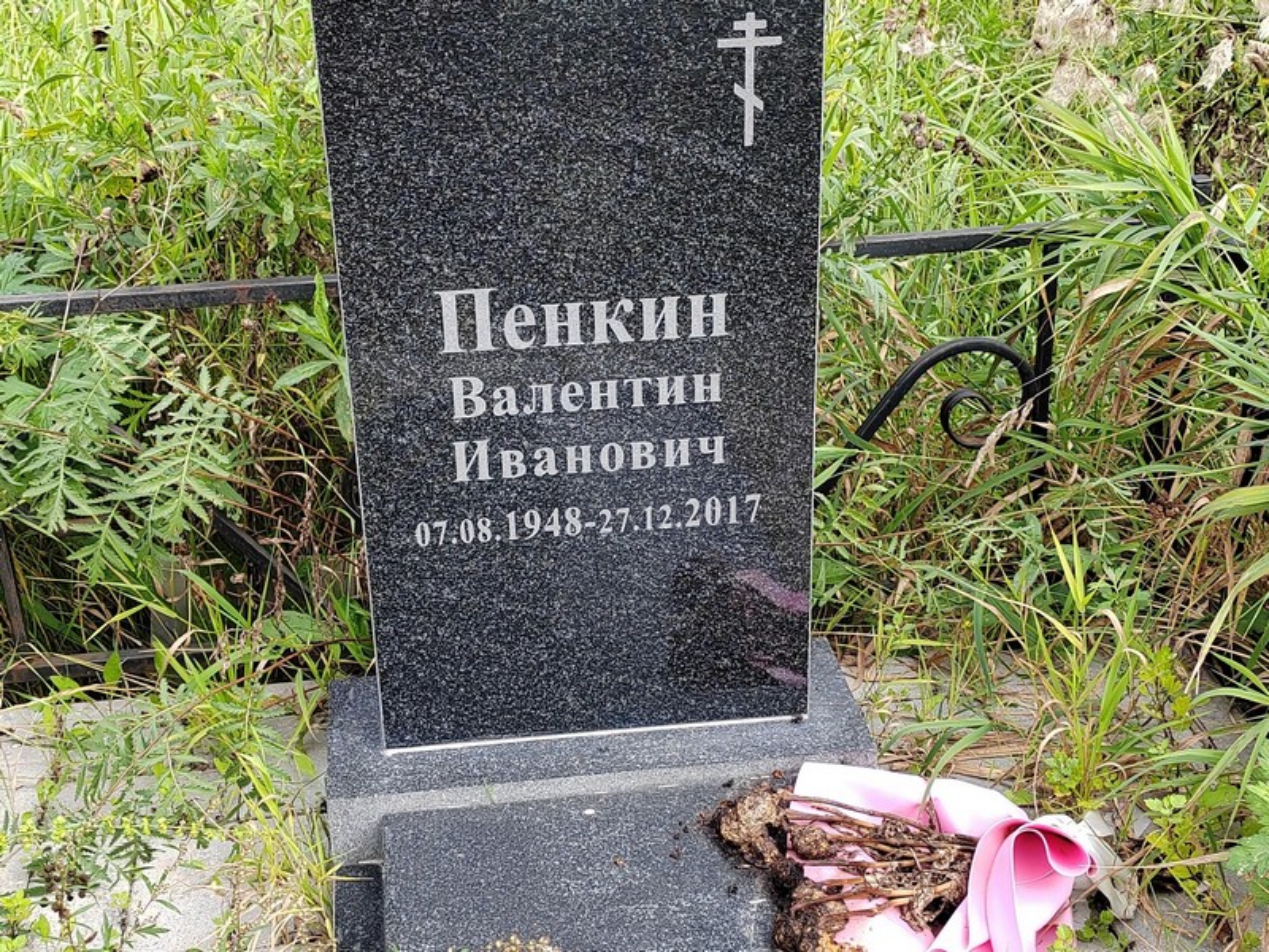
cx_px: 634
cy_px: 476
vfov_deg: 28.6
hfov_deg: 37.5
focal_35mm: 51
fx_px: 1870
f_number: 1.9
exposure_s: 1/340
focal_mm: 5.52
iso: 100
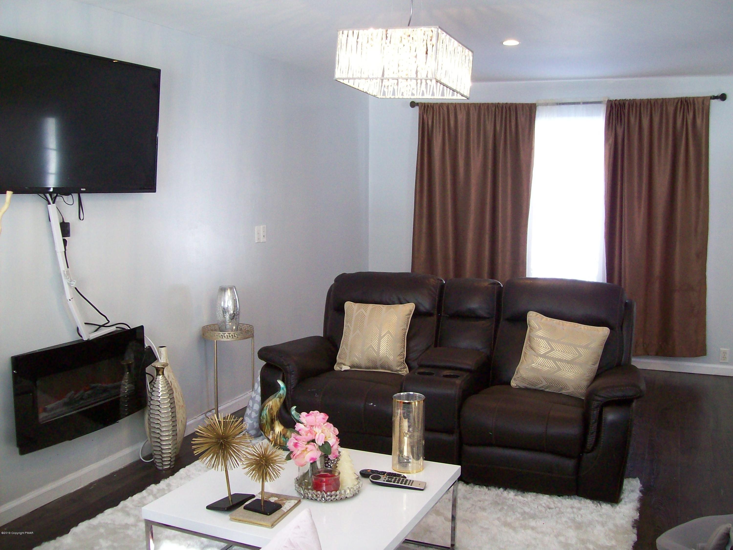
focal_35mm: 36
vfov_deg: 39.7
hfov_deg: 51.4
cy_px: 275
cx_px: 366
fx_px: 762
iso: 160
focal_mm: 6
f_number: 2.7
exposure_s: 1/51.2
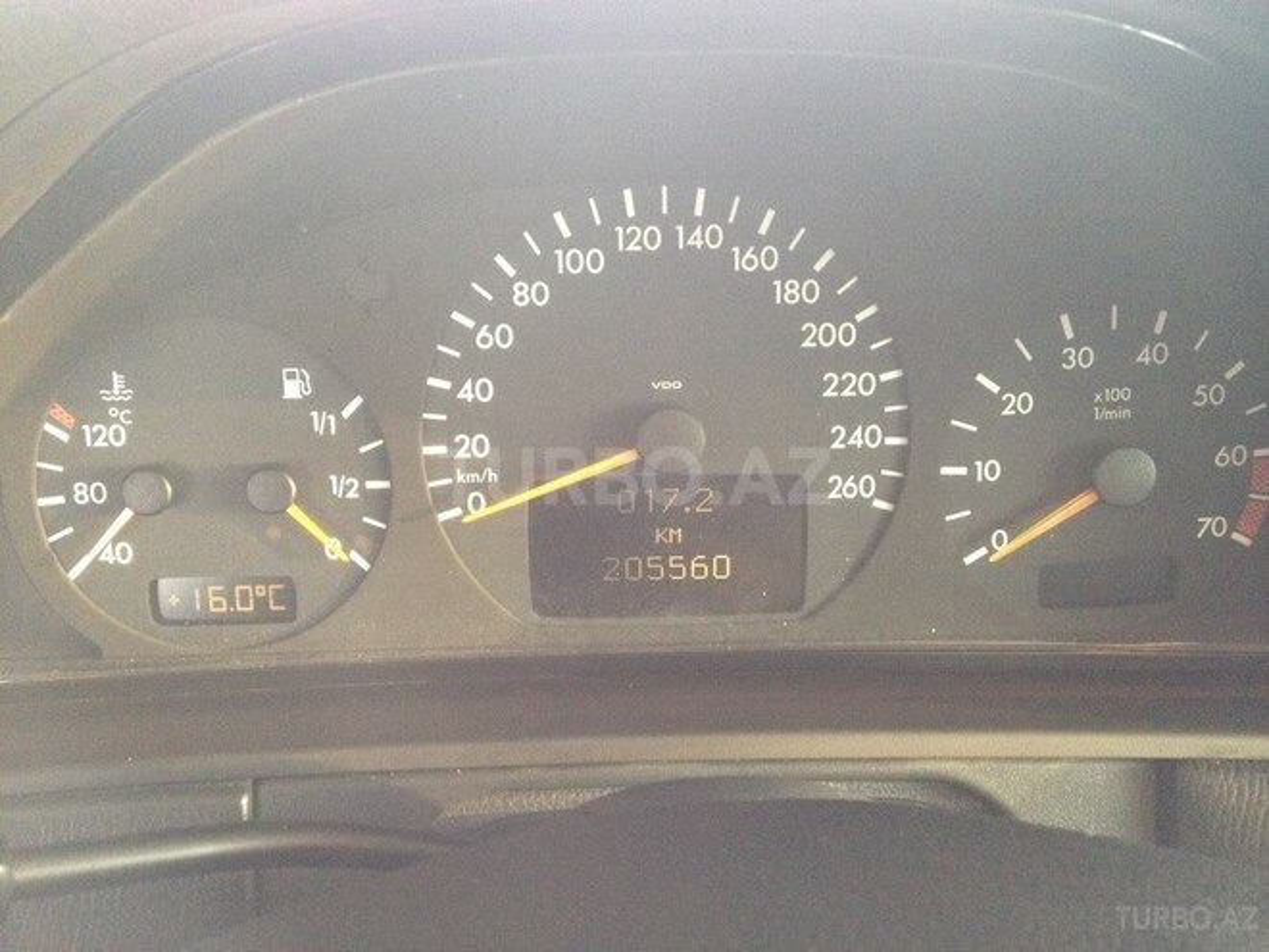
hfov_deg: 52.6
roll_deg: -1.1
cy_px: 476
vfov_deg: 40.7
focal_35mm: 35
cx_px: 634
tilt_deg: -26.0
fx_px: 1283
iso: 320
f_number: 2.4
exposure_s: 1/20
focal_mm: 4.28
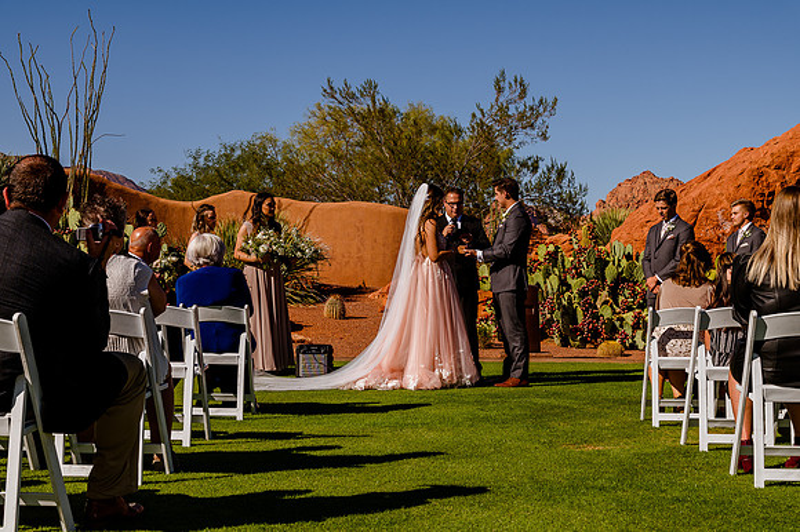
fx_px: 1221
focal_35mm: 55
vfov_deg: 24.6
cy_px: 266
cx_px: 400
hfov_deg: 36.3
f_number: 10
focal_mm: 55
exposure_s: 1/320
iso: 125
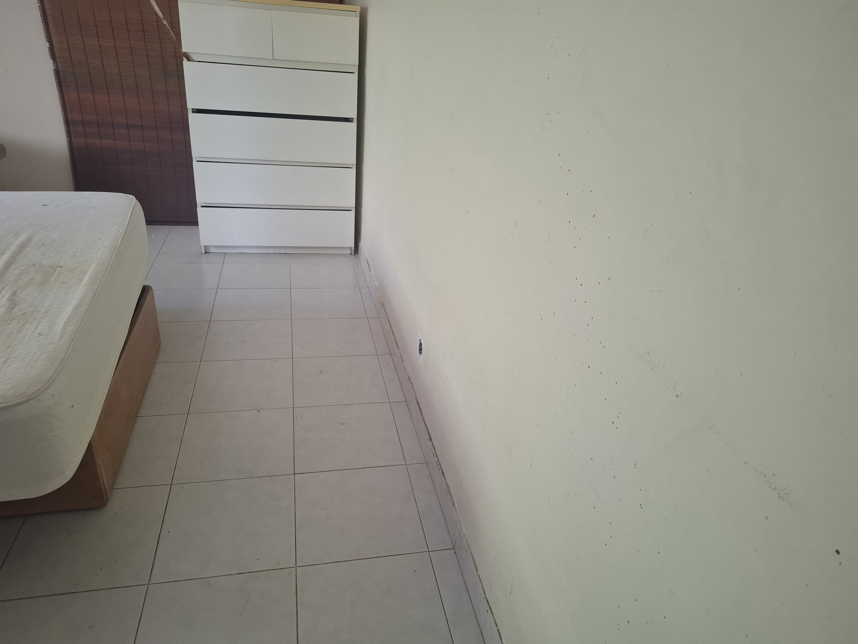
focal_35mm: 23
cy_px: 322
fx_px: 570
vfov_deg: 58.9
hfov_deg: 73.9
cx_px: 429
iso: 250
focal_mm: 5.54
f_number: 1.8
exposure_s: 1/50
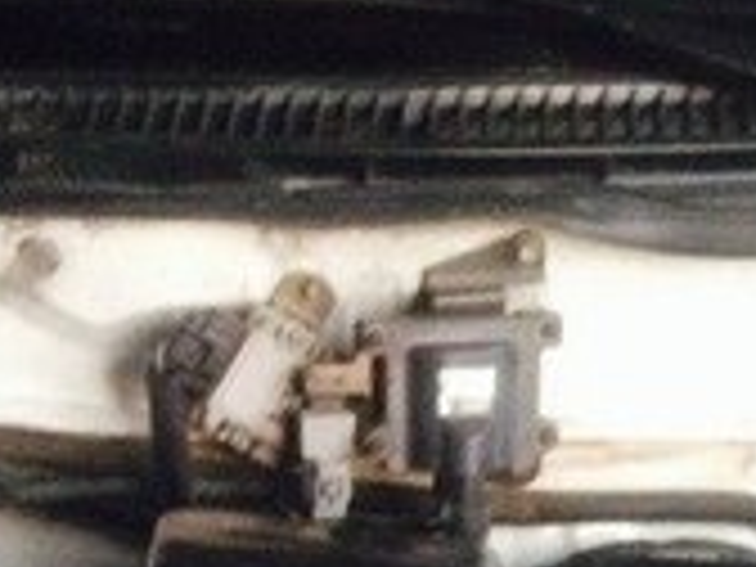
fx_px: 2839
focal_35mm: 130
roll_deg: +1.9
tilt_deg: -29.7
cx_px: -40
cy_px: 767
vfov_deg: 11.1
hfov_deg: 14.9
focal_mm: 4.12
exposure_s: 1/17
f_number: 2.4
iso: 320
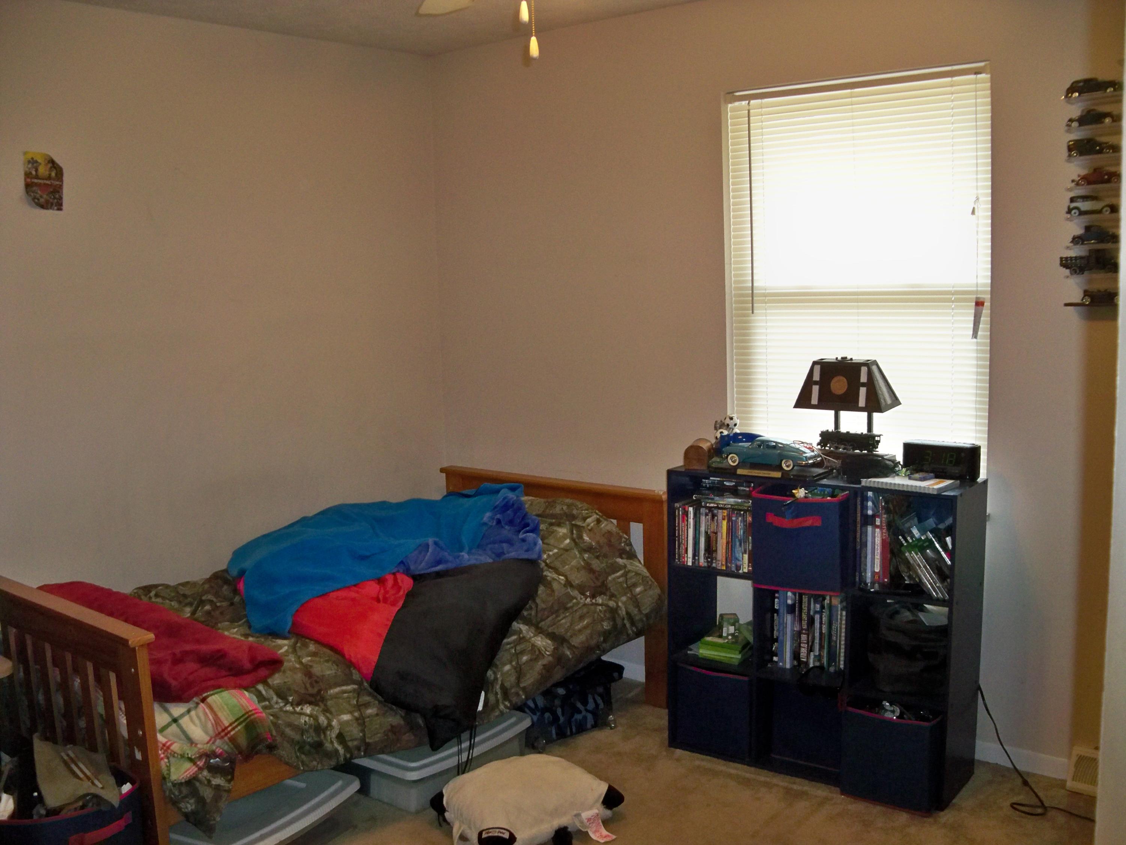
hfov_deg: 52.6
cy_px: 422
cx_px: 563
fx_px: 1138
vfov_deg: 40.7
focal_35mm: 35
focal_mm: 6.2
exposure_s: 1/30
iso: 200
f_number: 3.5
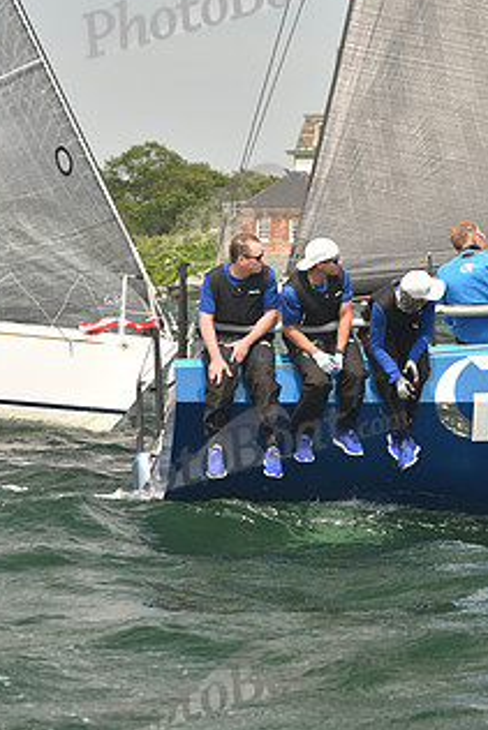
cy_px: 299
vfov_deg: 12.1
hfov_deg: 8.1
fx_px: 3432
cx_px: 530
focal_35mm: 169
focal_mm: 92
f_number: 4.5
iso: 250
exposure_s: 1/640
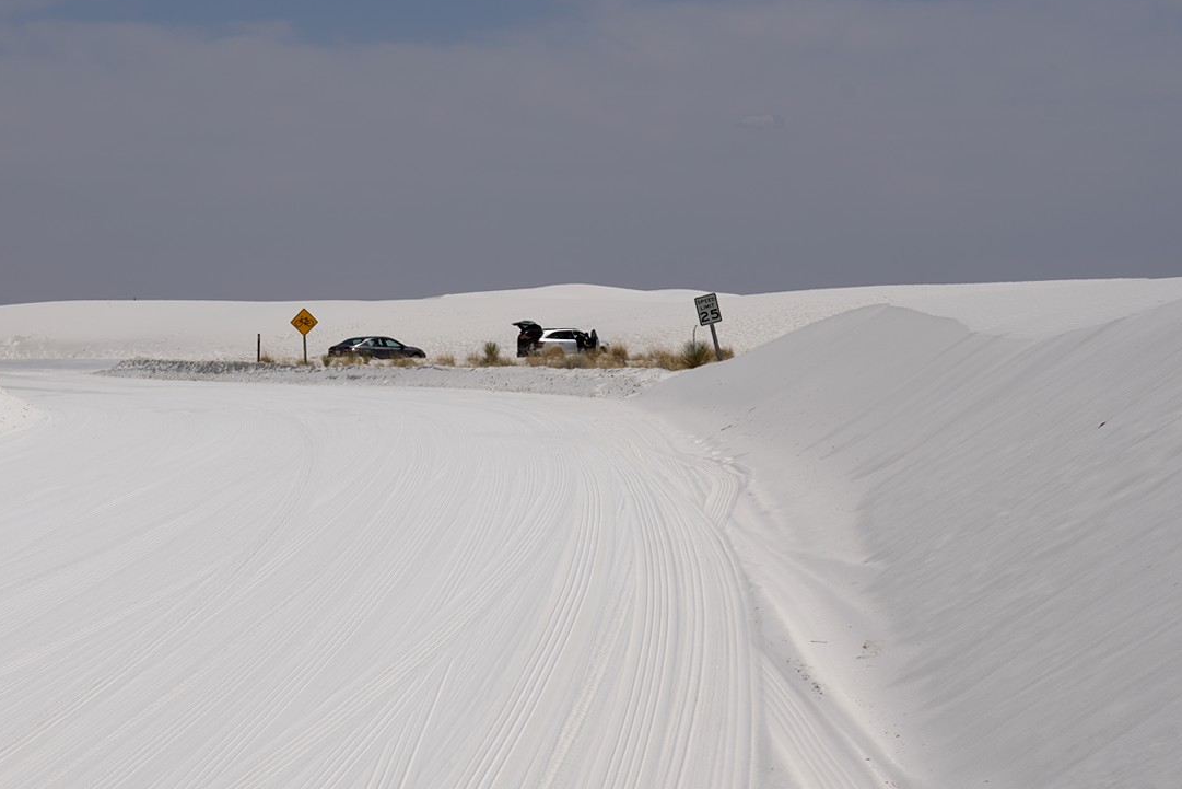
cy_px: 521
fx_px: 3645
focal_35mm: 111
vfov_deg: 12.3
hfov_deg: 18.4
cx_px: 388
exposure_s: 1/320
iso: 50
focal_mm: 60
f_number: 11
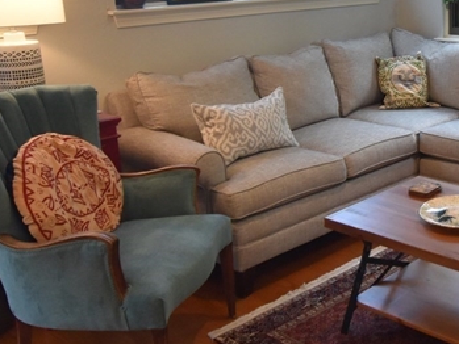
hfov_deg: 36.1
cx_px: 435
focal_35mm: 49
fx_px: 646
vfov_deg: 29.7
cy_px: 116
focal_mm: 11.5
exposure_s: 1/60
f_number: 4.8
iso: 1400
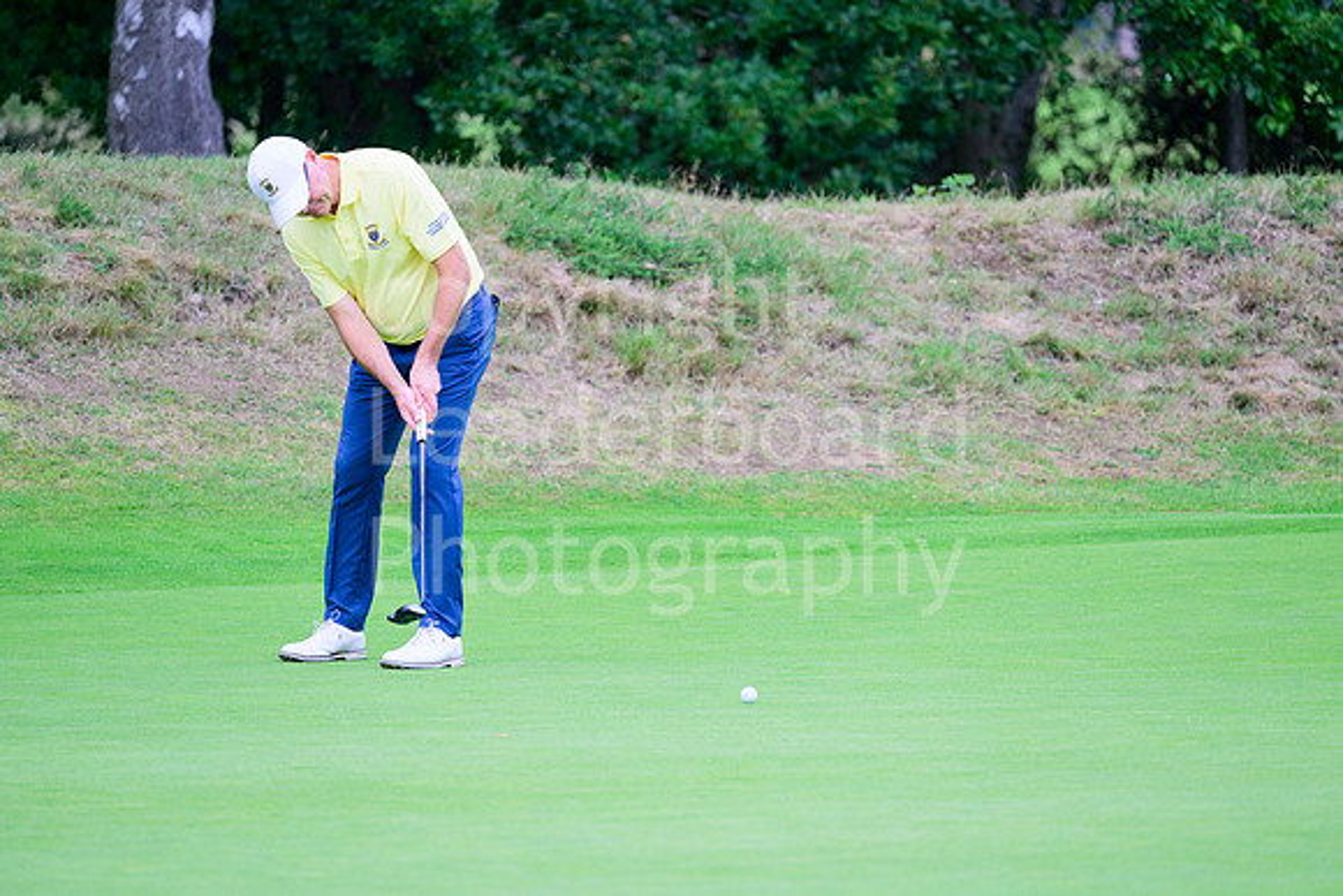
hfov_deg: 7.4
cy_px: 448
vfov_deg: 4.9
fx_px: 10448
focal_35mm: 280
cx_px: 672
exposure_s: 1/1250
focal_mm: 280
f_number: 5.6
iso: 1000
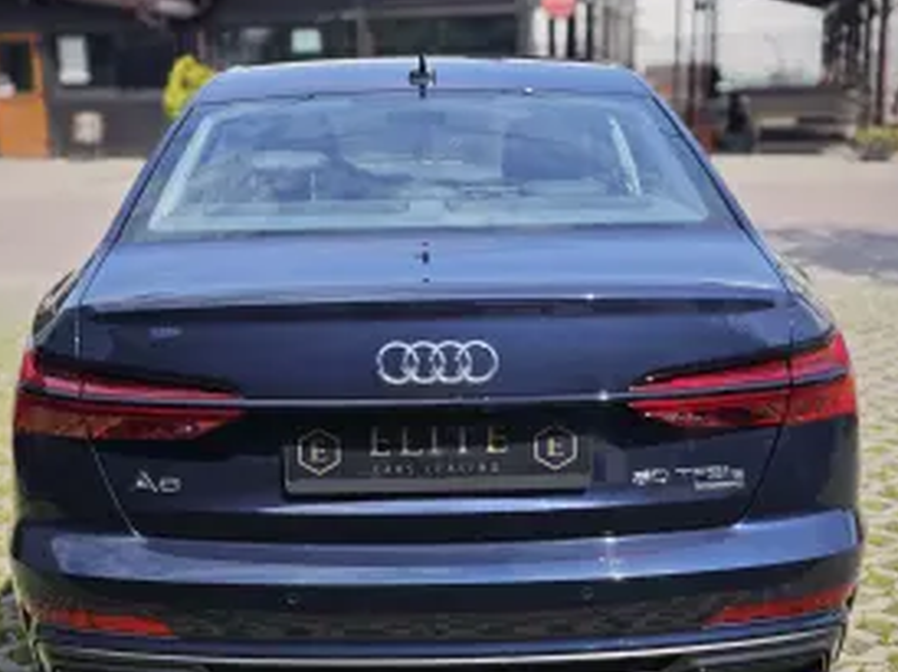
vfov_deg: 31.3
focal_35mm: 46
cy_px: 423
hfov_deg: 41.3
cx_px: 423
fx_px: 1192
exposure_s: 1/2723
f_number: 1.4
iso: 50
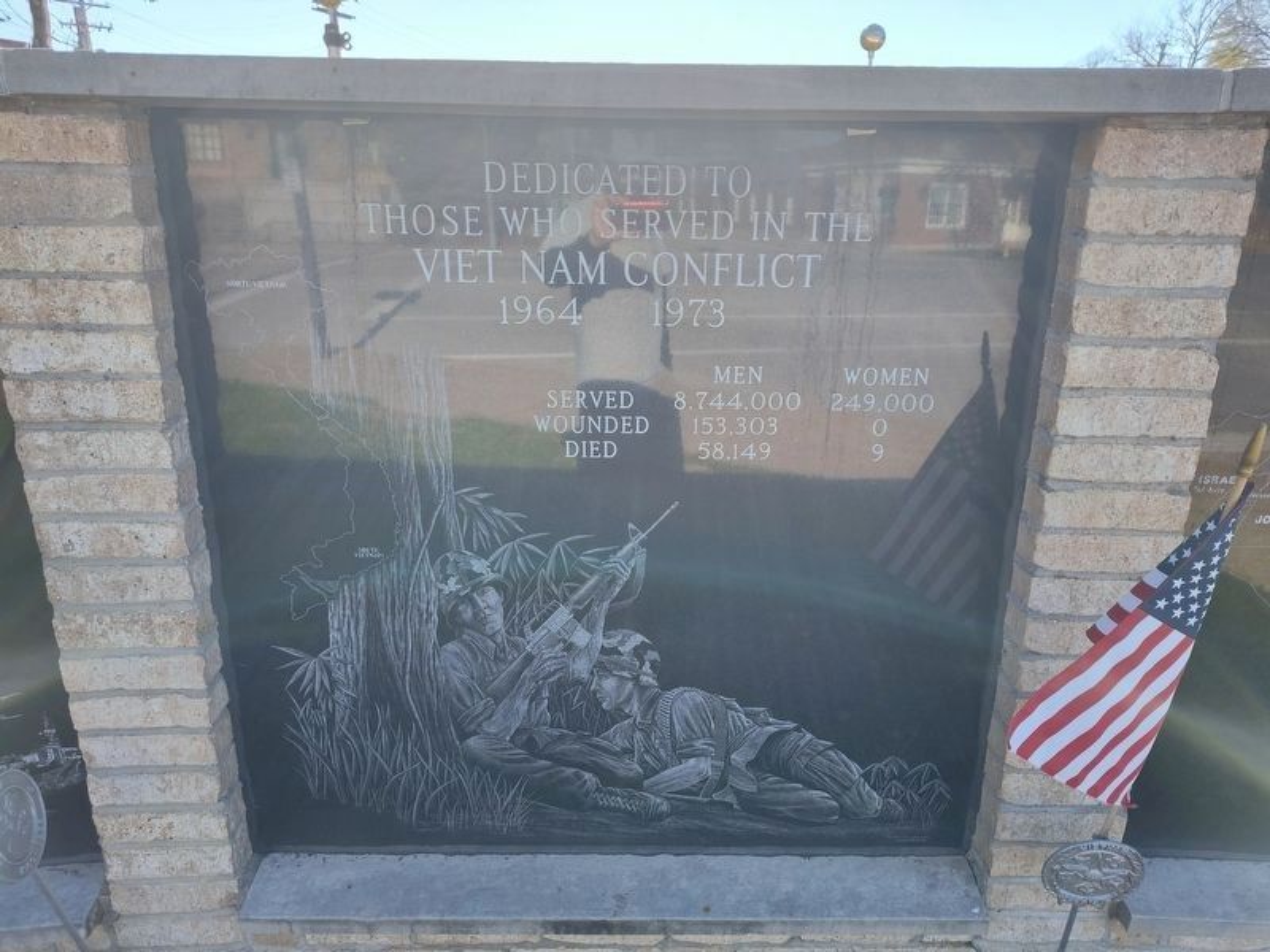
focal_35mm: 23
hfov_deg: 73.9
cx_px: 635
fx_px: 844
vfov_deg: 58.9
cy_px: 476
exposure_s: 1/442
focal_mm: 5.56
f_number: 1.8
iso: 100
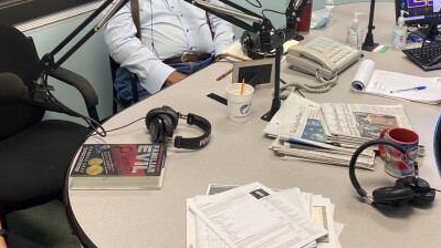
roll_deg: -0.2
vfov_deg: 23.5
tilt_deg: -18.9
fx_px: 584
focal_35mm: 50
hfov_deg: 41.3
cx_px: 244
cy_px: 44
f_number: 1.8
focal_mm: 4.25
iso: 64
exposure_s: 1/60
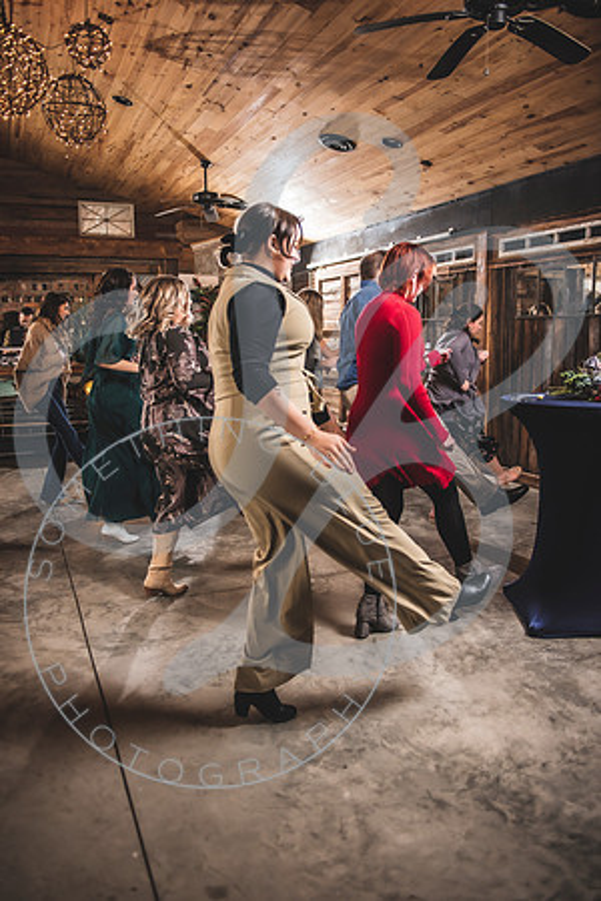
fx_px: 701
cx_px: 300
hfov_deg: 46.4
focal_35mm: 28
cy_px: 450
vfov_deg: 65.5
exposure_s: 1/160
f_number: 2.8
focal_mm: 28
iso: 500
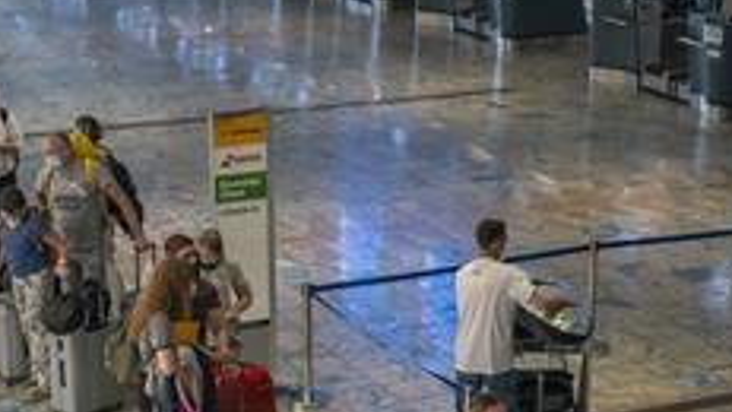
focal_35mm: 103
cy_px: 415
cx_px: 488
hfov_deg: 20.7
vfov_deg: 11.6
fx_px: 1999
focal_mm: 35
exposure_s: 1/125
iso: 1250
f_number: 3.2
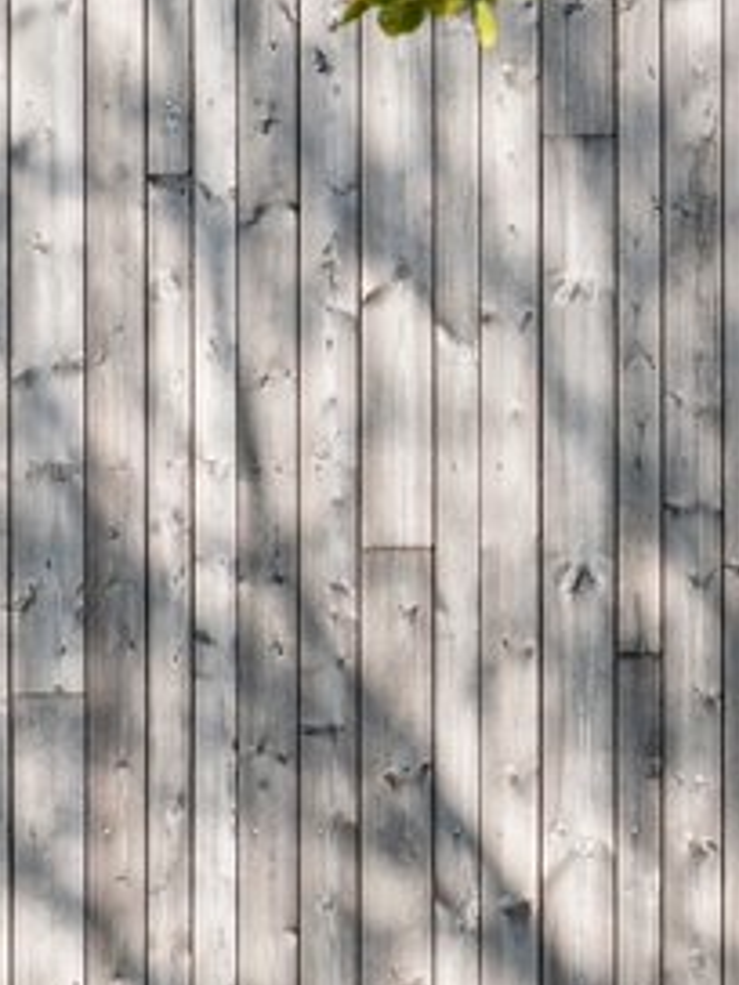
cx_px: 1210
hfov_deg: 5.0
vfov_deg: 6.7
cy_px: 398
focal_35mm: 297
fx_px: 8454
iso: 64
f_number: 5.6
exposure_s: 1/80
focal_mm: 70
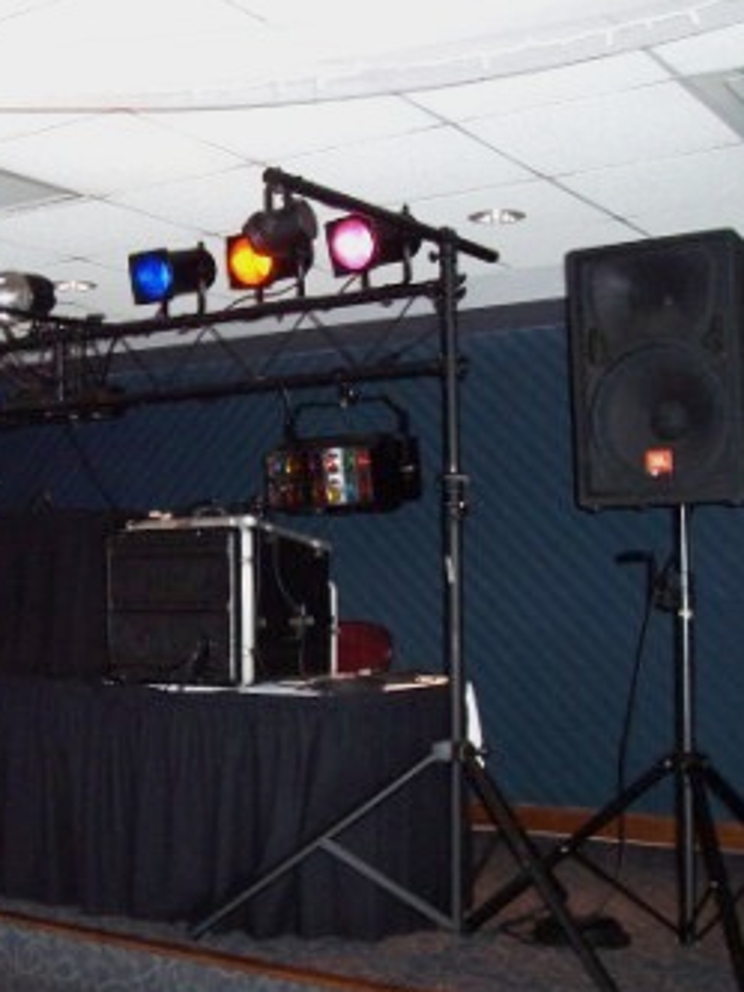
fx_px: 1433
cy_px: 496
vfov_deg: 38.2
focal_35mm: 50
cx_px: 149
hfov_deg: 28.5
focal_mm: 5.6
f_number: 2.8
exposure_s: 1/60
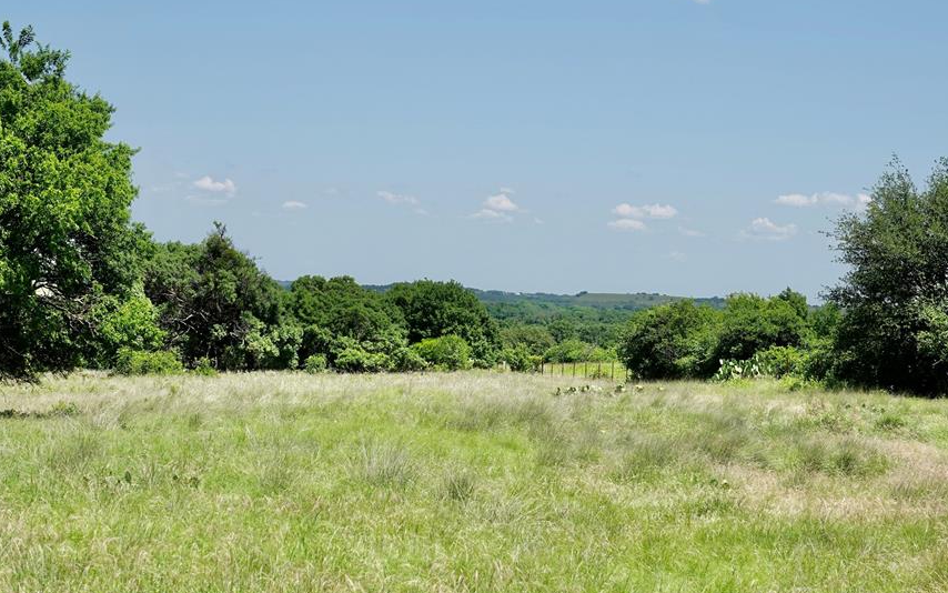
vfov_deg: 14.9
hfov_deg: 23.5
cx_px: 492
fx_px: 2274
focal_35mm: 88
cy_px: 312
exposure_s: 1/800
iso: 100
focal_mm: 26.42
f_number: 4
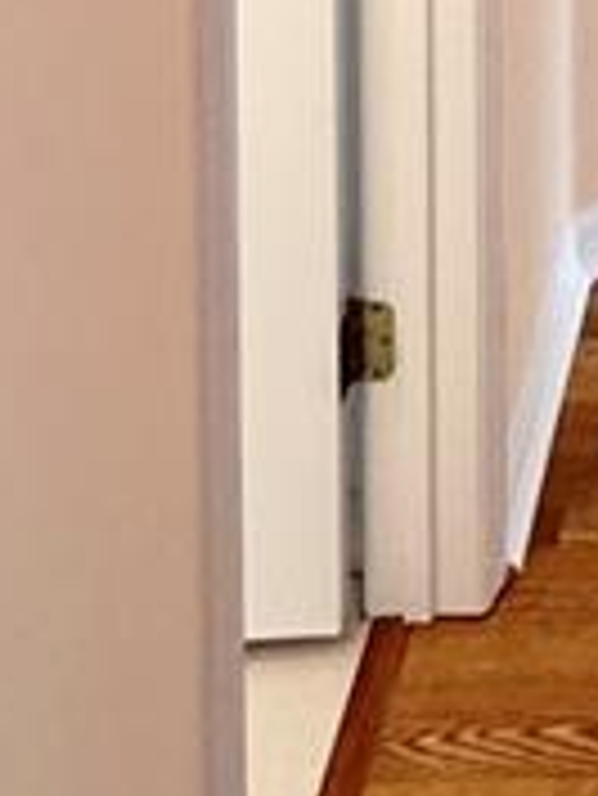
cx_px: 994
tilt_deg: -1.5
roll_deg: -0.3
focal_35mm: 95
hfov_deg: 14.2
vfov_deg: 15.6
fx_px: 2186
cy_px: -872
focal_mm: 2.22
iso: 200
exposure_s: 1/120
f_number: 2.2
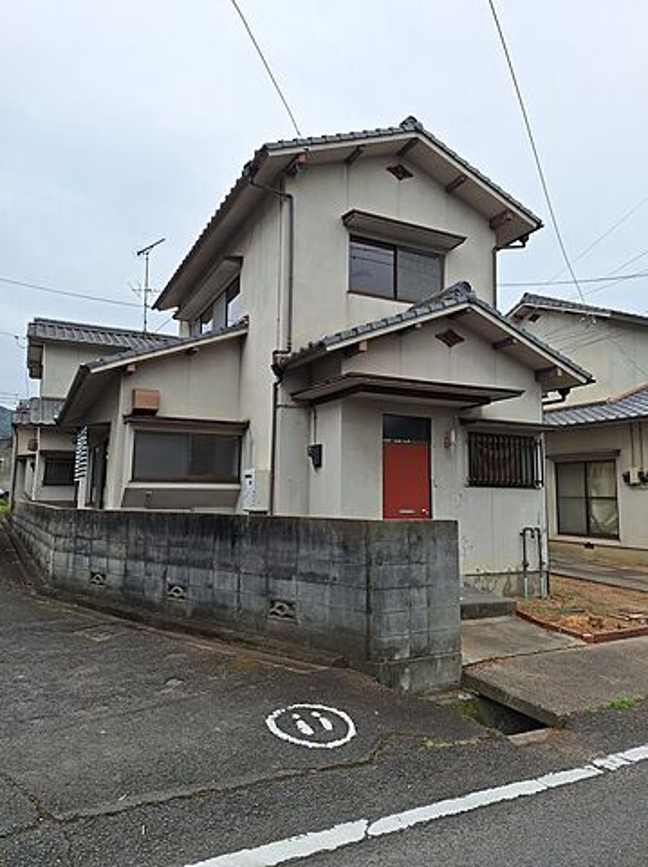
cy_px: 434
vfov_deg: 74.0
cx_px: 324
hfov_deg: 58.8
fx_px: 575
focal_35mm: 23
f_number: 1.8
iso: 40
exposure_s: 1/3448
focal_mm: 5.54
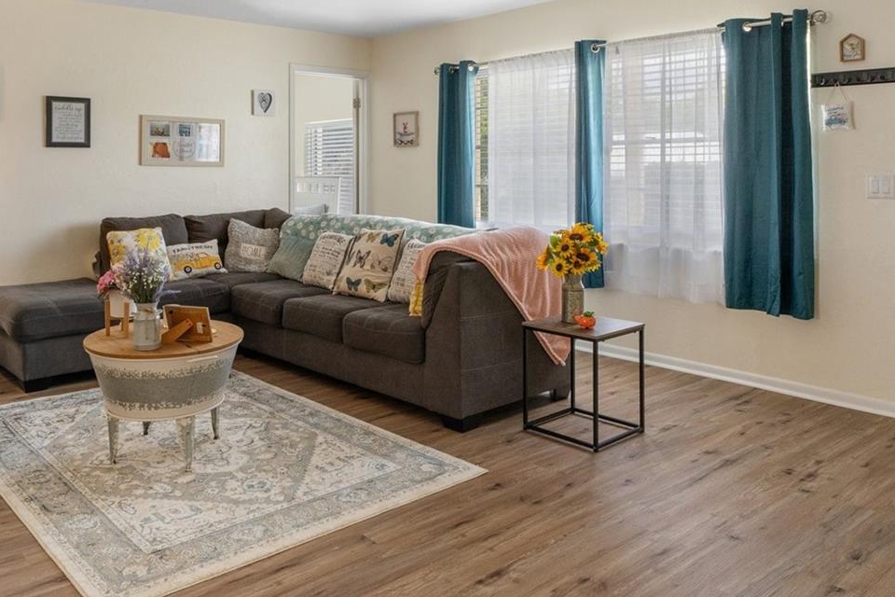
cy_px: 160
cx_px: 365
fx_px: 746
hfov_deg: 61.5
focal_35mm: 30
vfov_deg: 42.5
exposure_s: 1/10
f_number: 8
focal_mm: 12
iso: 250
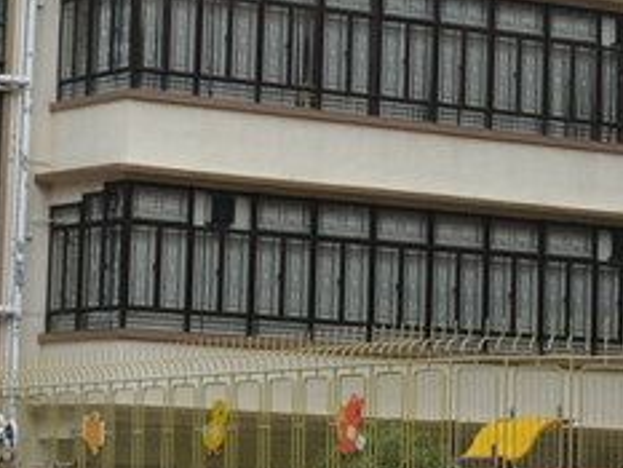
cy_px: -53
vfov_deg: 8.3
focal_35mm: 177
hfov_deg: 11.1
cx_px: 543
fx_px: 3187
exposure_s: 1/160
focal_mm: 28
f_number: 6.3
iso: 200
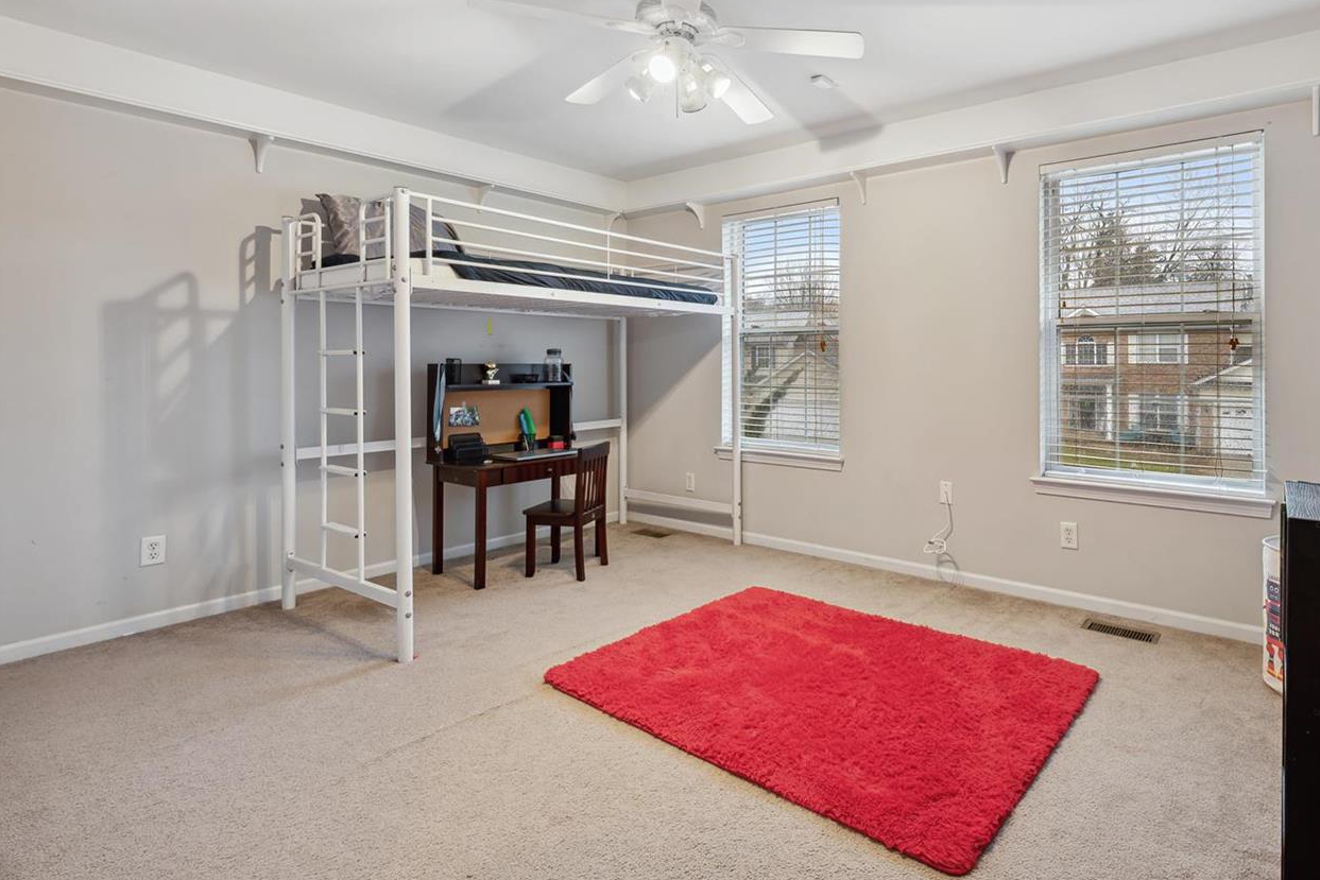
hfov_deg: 88.3
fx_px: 660
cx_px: 822
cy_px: 355
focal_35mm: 18
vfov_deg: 66.8
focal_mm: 14
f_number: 8
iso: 100
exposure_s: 1.6
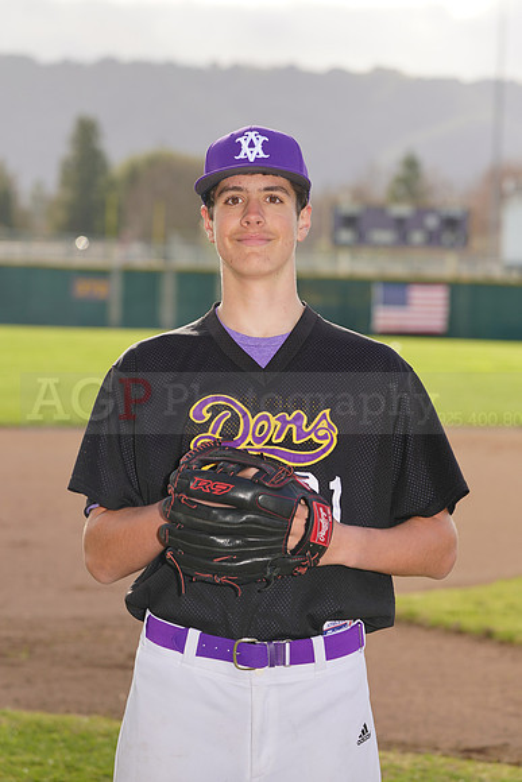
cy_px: 391
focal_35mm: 156
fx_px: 3391
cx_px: 261
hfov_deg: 8.8
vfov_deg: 13.2
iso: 100
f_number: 7.1
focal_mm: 156
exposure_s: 1/200
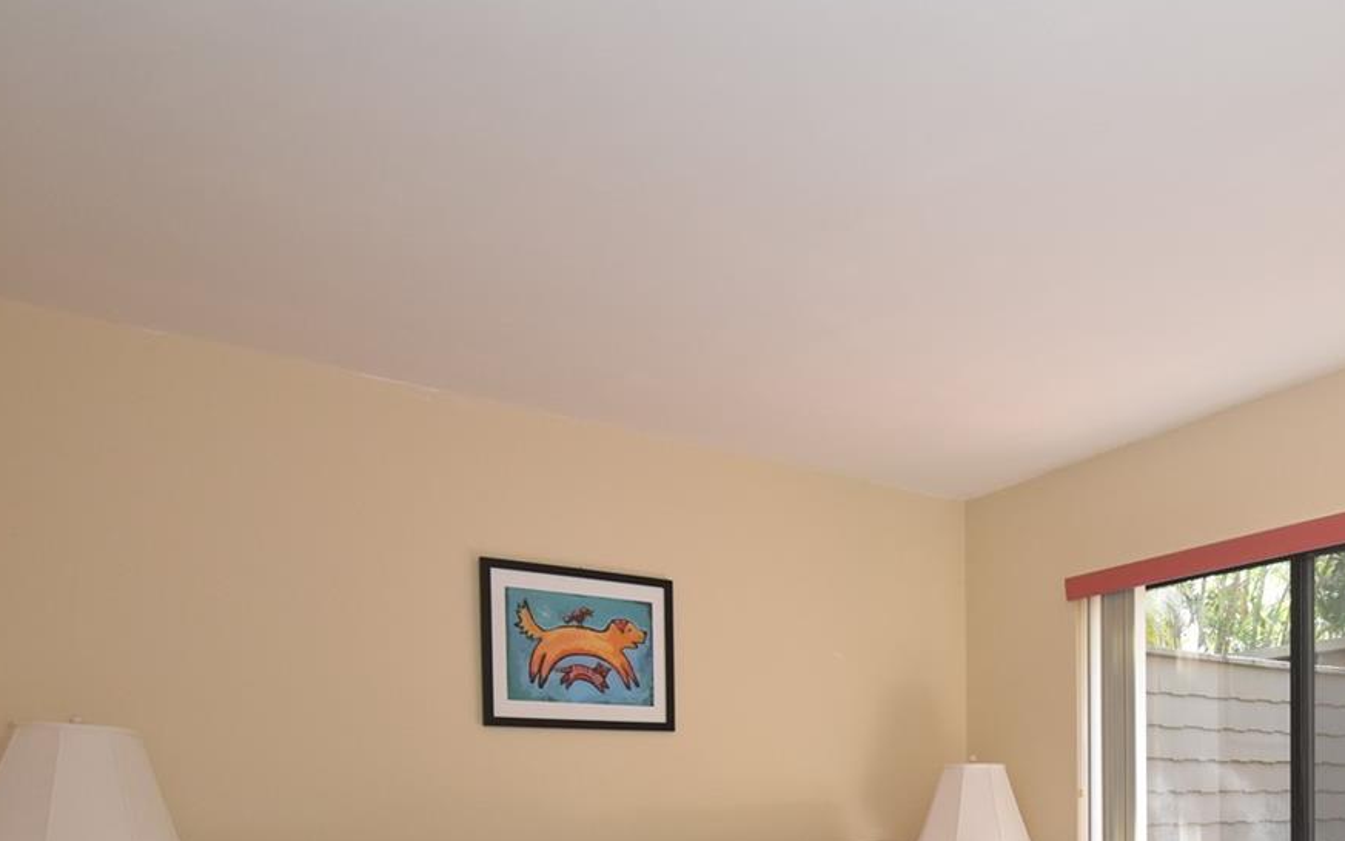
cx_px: 1018
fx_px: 1027
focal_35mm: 28
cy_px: 806
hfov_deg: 62.4
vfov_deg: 40.1
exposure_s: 1/100
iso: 800
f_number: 5
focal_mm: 10
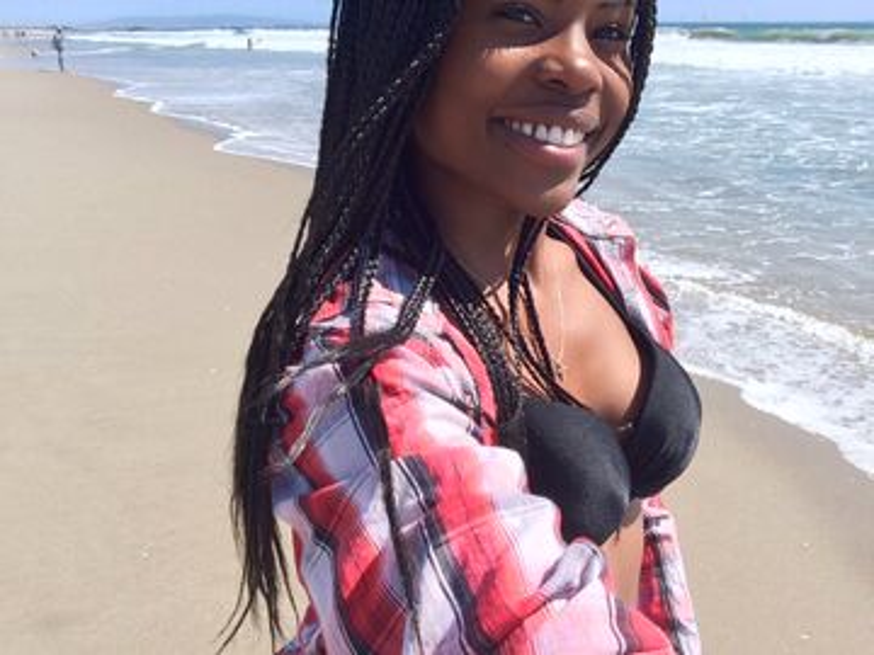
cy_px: 328
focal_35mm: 31
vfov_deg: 45.4
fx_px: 783
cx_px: 437
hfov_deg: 58.4
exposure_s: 1/916
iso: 50
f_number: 2.4
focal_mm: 2.15
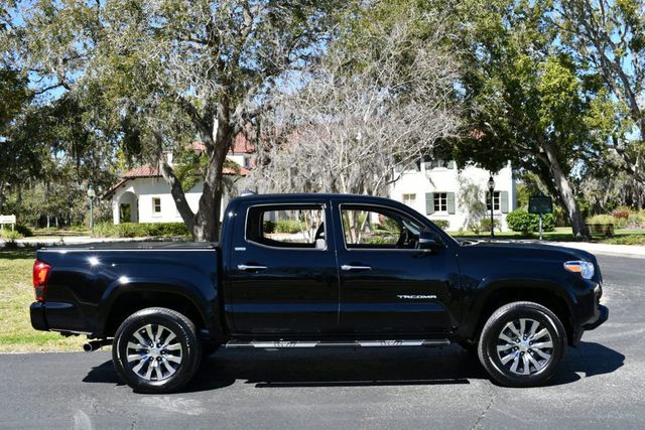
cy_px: 215
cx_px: 322
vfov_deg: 33.4
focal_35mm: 40
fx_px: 717
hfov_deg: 48.4
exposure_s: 1/250
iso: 140
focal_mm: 20
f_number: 8
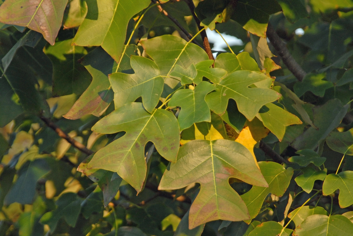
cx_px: 176
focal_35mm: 278
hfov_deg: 7.4
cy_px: 118
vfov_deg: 5.0
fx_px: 2724
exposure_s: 1/160
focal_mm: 185
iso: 400
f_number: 6.3
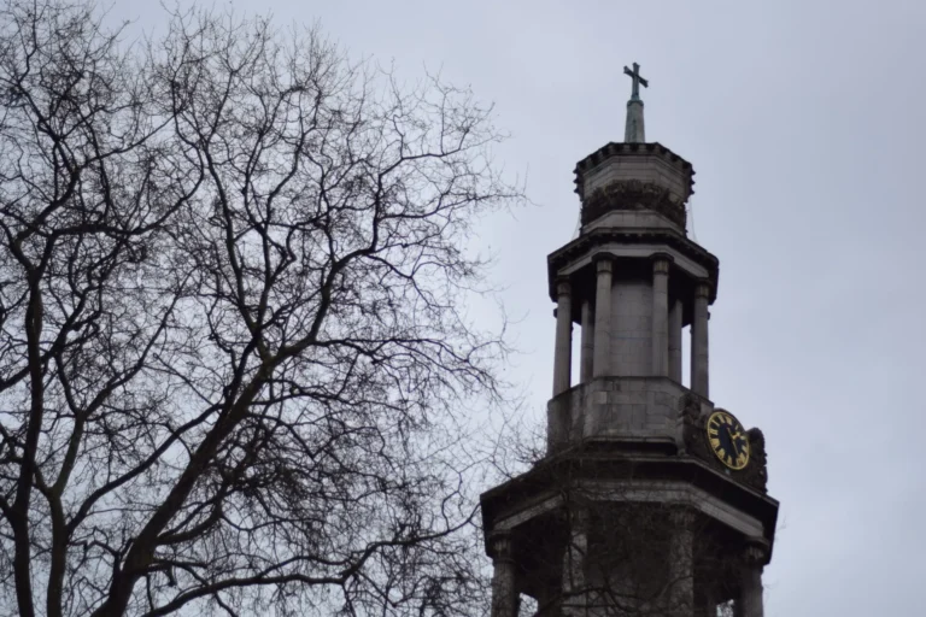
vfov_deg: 18.2
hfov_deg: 27.0
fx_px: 1929
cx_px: 463
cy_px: 308
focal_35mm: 75
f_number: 1.8
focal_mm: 50
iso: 100
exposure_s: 1/2000
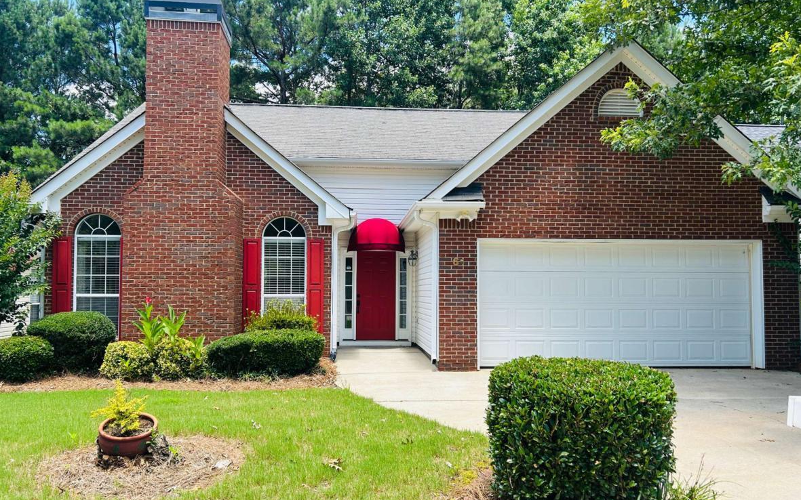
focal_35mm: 28
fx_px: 611
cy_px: 270
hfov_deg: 66.5
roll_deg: -0.4
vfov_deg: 44.5
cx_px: 396
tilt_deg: +2.2
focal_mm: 5.7
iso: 50
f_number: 1.5
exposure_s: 1/780
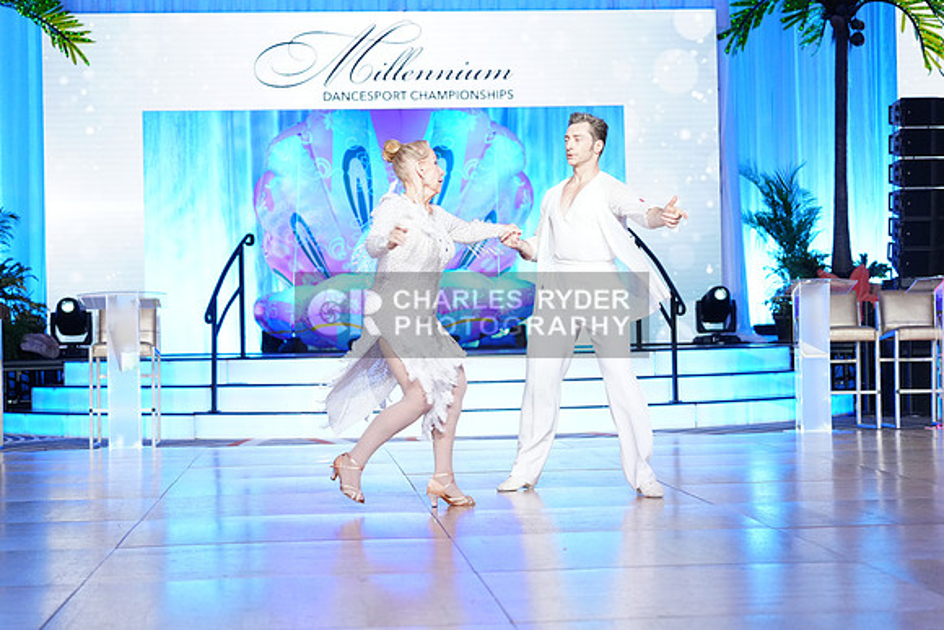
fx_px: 2046
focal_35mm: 78
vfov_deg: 17.5
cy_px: 315
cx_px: 472
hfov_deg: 26.0
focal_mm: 78
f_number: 4
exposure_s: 1/400
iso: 2500
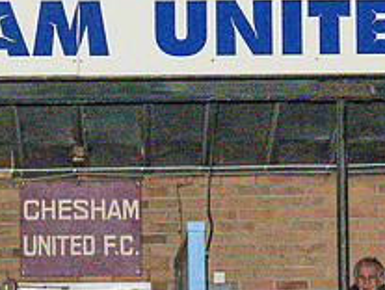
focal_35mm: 381
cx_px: 157
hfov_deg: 5.2
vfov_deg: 3.9
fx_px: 4245
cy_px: 457
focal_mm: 70
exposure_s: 1/1250
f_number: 2.8
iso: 8000
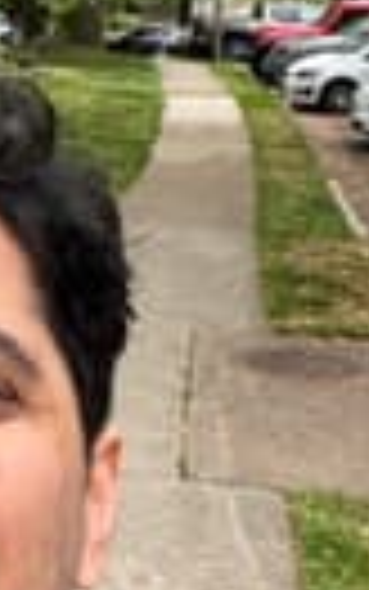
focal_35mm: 83
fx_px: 1334
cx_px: -126
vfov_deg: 24.9
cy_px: 300
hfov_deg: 15.0
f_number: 1.9
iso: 32
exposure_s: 1/121
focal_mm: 2.71
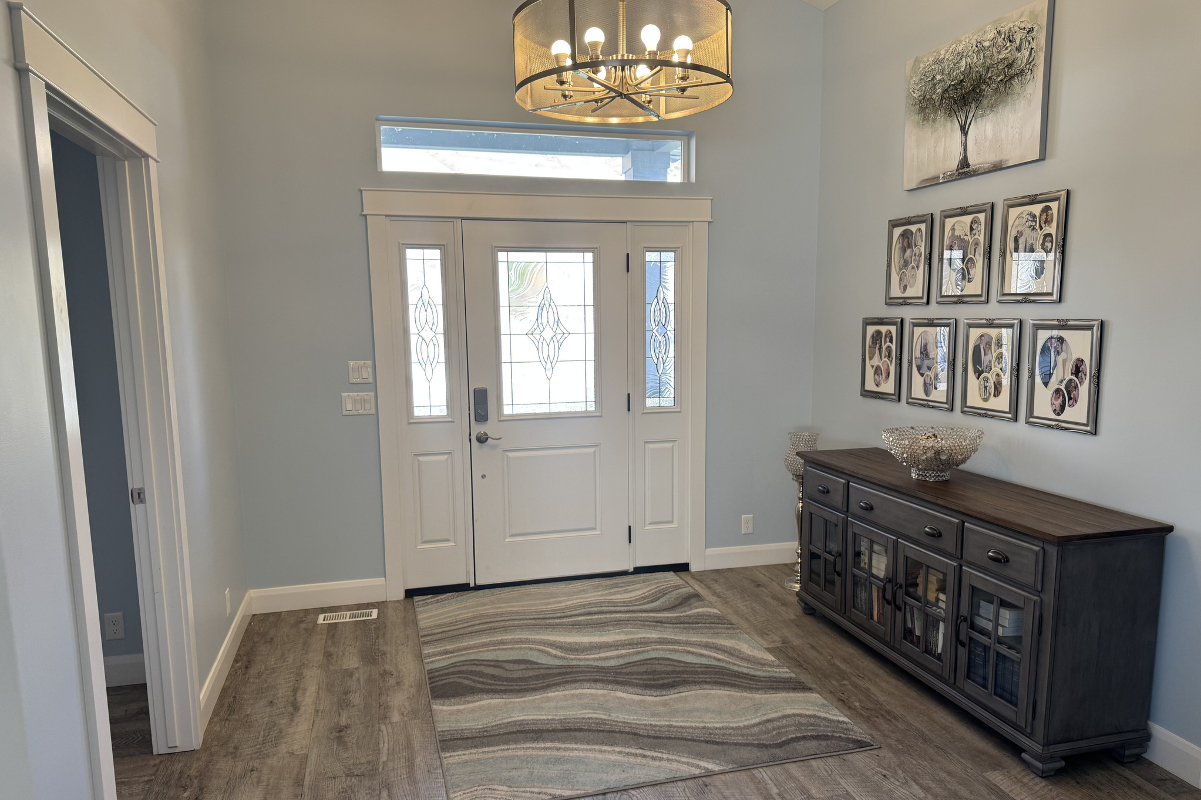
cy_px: 435
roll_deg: +0.6
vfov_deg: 51.2
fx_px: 834
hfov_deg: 71.5
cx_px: 600
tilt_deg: -8.7
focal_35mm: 25
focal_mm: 6.76
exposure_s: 1/120
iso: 125
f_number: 1.78
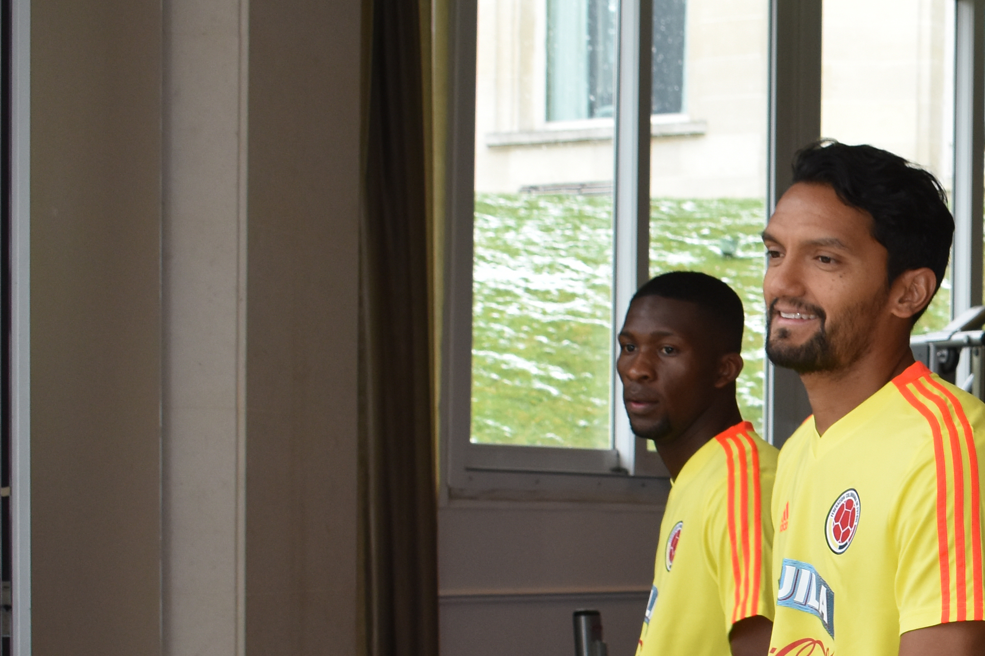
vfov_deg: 12.4
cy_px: 712
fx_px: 2981
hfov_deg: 17.8
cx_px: 1217
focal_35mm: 109
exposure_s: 1/125
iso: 640
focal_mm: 26
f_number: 5.6
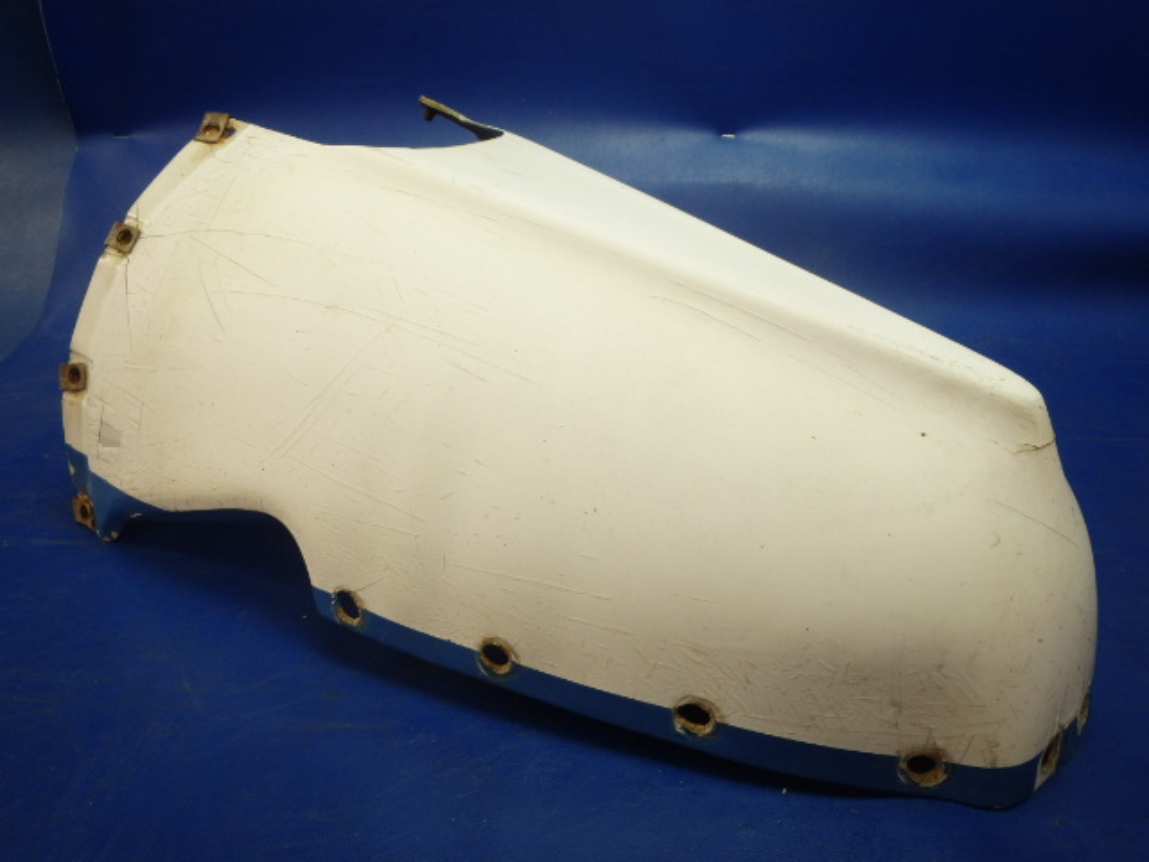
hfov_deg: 63.4
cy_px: 431
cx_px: 574
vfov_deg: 49.7
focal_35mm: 28
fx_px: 929
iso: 200
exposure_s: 1/40
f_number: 3.9
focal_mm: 5
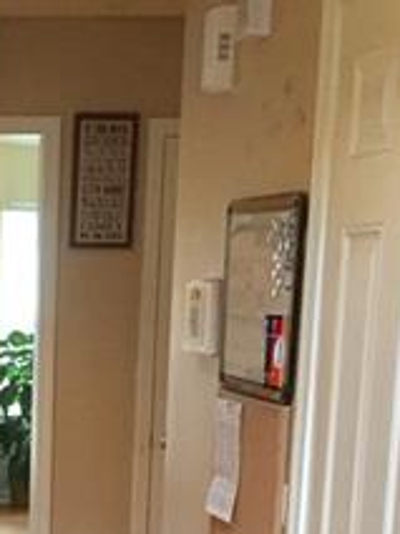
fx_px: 1618
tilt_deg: -15.9
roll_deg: -1.1
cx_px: -101
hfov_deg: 13.6
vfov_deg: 17.4
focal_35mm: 105
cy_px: 723
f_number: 2.2
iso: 100
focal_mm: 4.15
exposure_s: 1/30
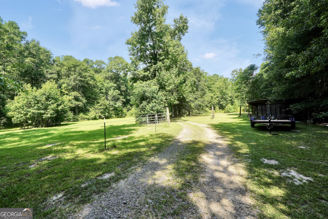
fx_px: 137
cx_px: 164
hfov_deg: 100.4
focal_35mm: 15
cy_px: 110
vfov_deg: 77.3
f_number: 8
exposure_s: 1/100
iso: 100
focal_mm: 10
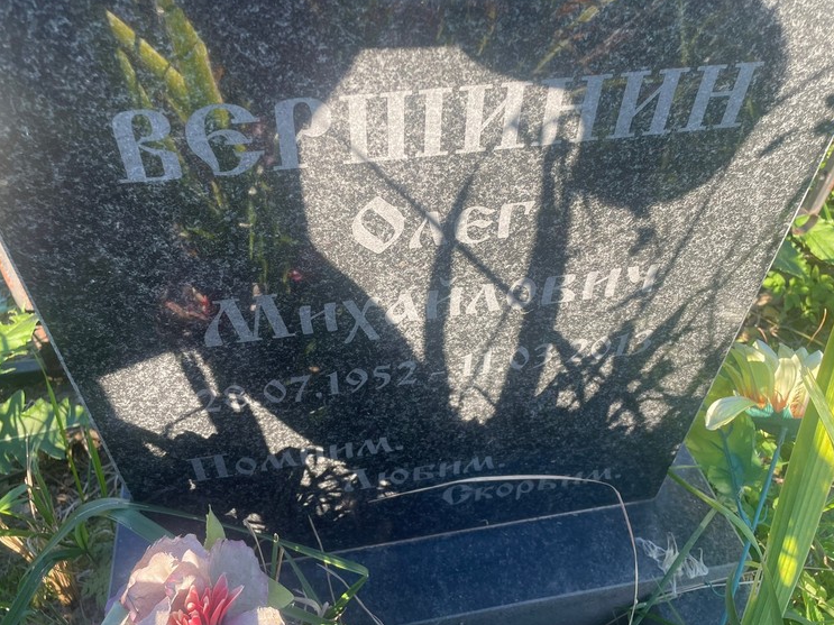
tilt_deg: -41.1
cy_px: 291
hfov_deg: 63.5
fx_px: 674
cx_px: 412
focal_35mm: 28
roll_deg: -1.6
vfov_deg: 49.7
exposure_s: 1/330
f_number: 1.6
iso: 32
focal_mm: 4.2
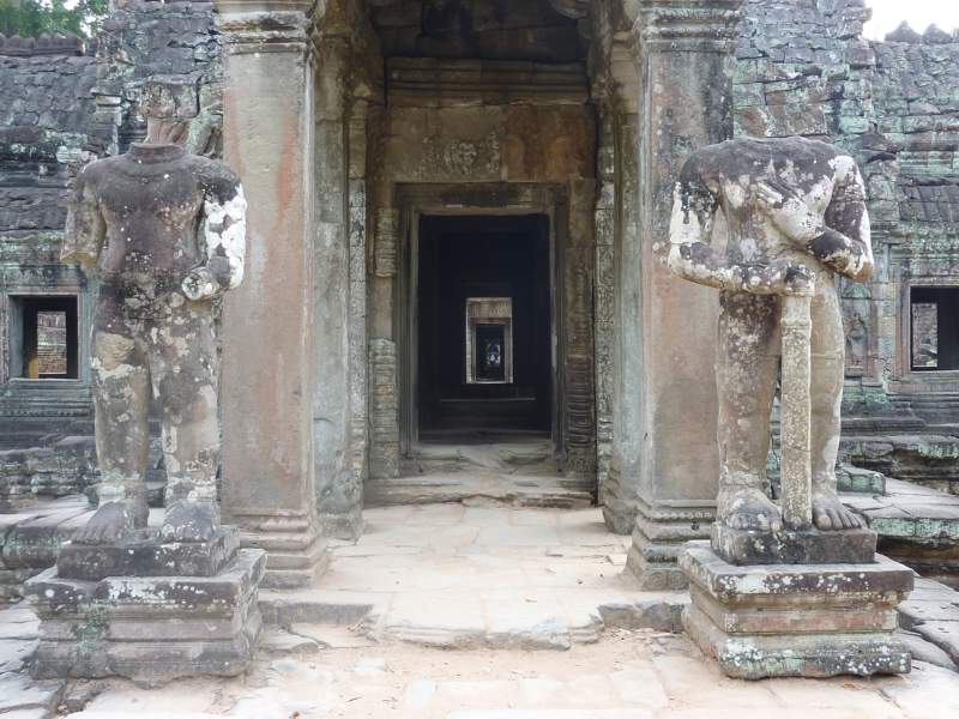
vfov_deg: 37.7
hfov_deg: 49.0
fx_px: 1053
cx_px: 480
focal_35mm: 38
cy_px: 360
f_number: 3.5
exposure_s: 1/30
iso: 100
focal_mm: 5.3
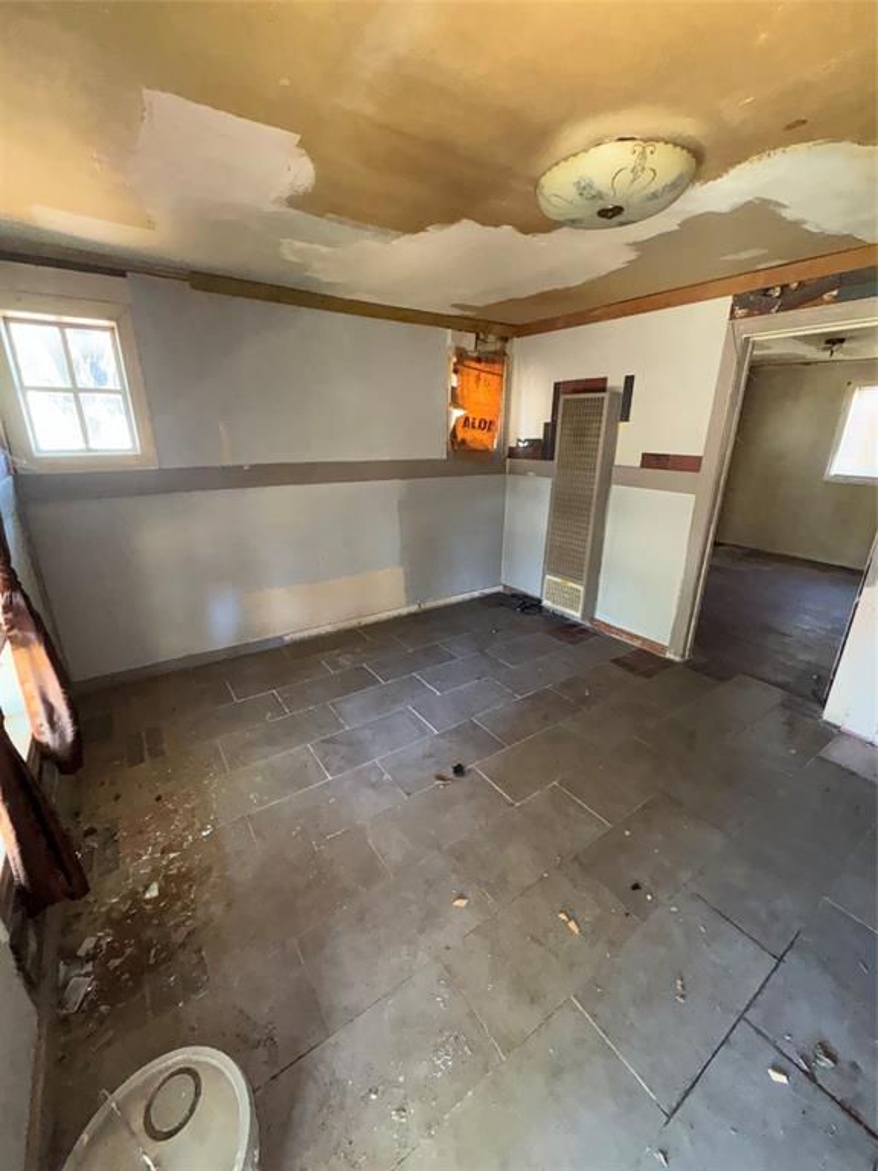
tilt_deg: -18.7
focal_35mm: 14
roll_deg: -0.6
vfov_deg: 102.1
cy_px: 586
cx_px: 439
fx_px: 473
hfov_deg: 85.7
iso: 640
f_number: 2.2
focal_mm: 2.22
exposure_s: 1/60
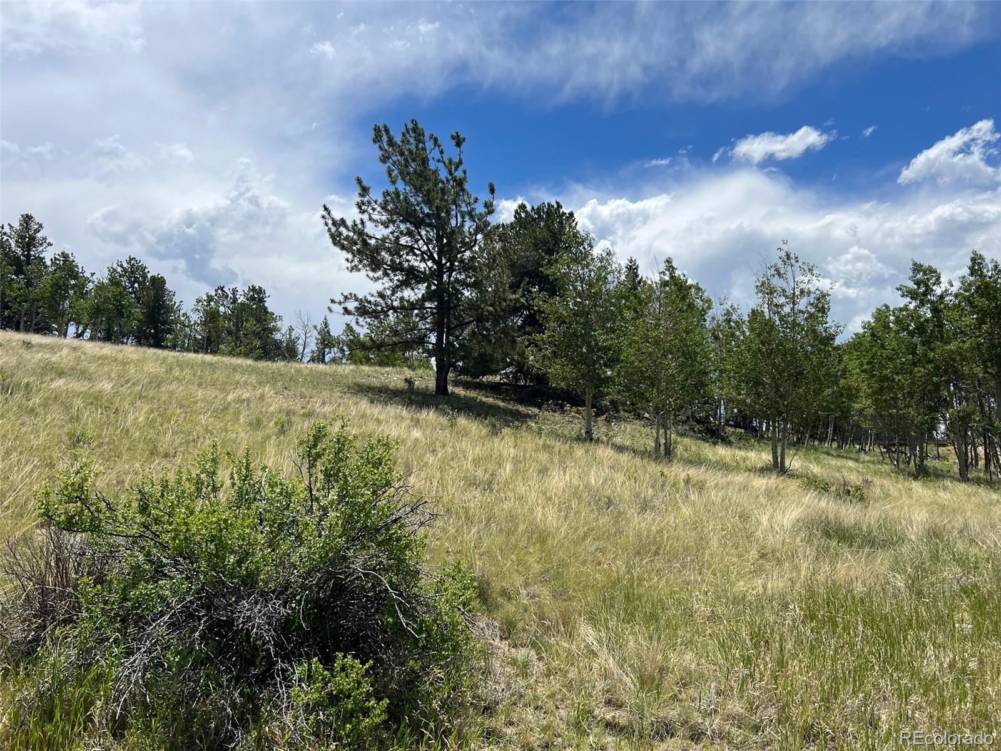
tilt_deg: +6.2
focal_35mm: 26
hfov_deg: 67.3
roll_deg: -0.7
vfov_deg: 53.1
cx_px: 500
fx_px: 752
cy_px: 376
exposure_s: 1/6579
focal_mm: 5.7
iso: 50
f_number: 1.5
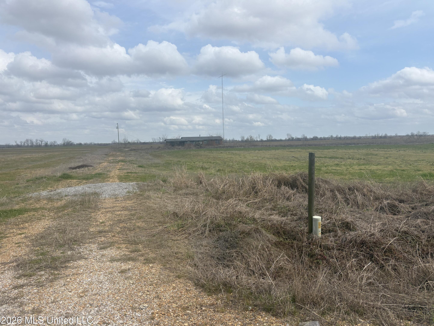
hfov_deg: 65.3
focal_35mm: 27
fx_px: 339
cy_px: 167
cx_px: 218
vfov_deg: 51.4
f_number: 1.6
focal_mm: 5.96
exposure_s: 1/3831
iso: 50
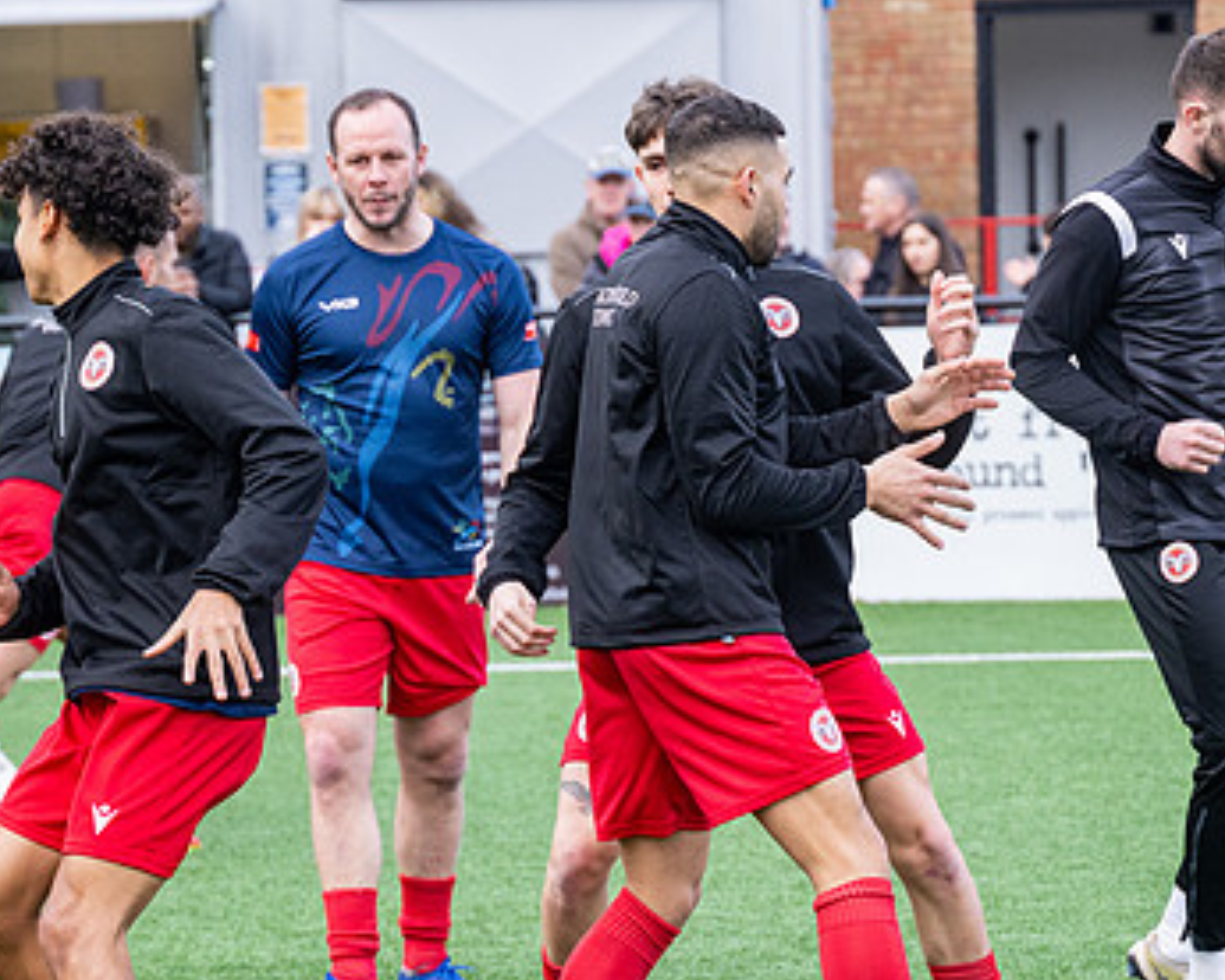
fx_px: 6925
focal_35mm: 191
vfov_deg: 8.1
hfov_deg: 10.1
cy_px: 638
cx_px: 496
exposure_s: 1/1250
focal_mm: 101
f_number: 4
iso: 800
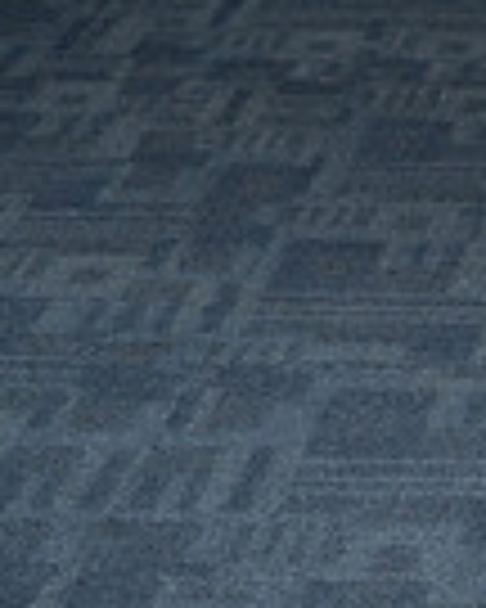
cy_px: -379
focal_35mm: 150
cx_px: 936
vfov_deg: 12.1
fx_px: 2697
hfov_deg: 9.7
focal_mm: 28
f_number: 3.5
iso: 500
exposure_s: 1/125
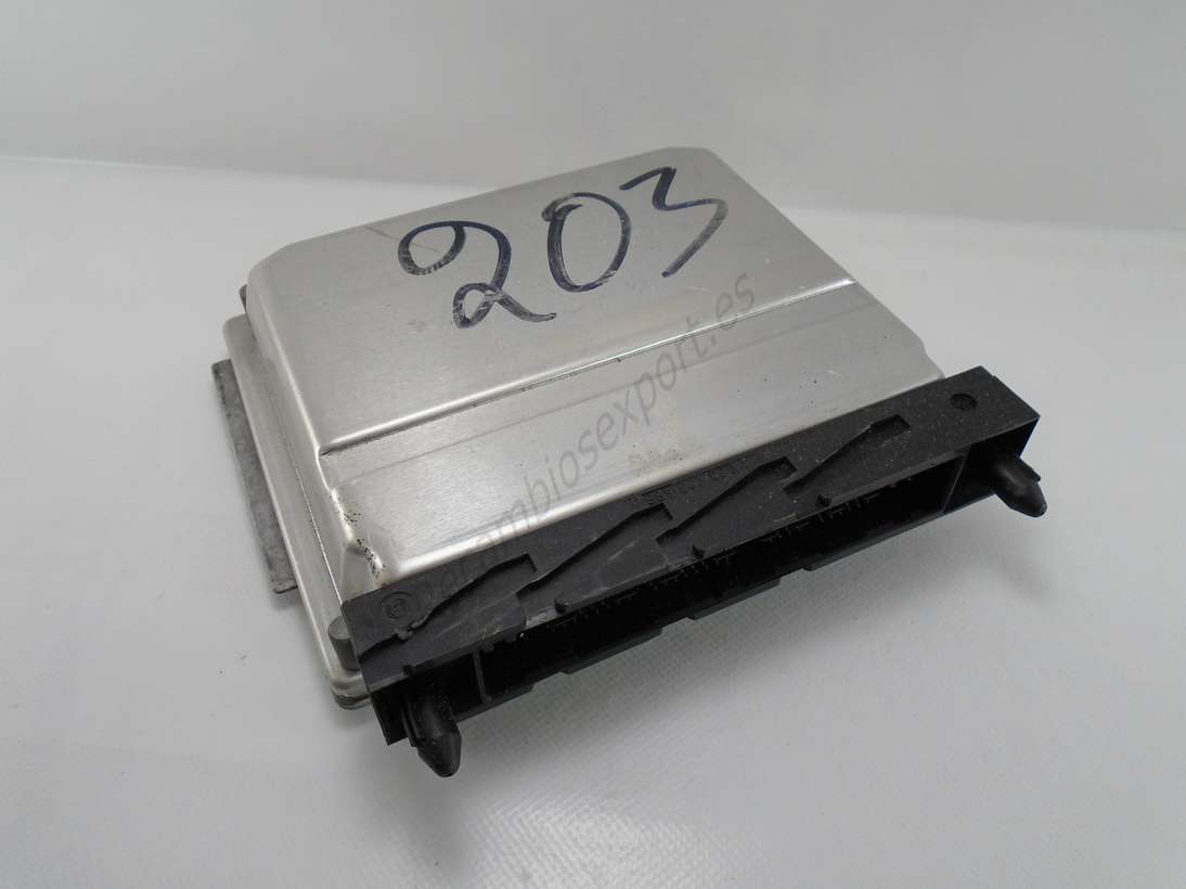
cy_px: 444
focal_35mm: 26
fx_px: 891
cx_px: 593
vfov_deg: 53.0
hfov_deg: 67.3
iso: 100
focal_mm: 4.6
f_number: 3.2
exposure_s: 1/125
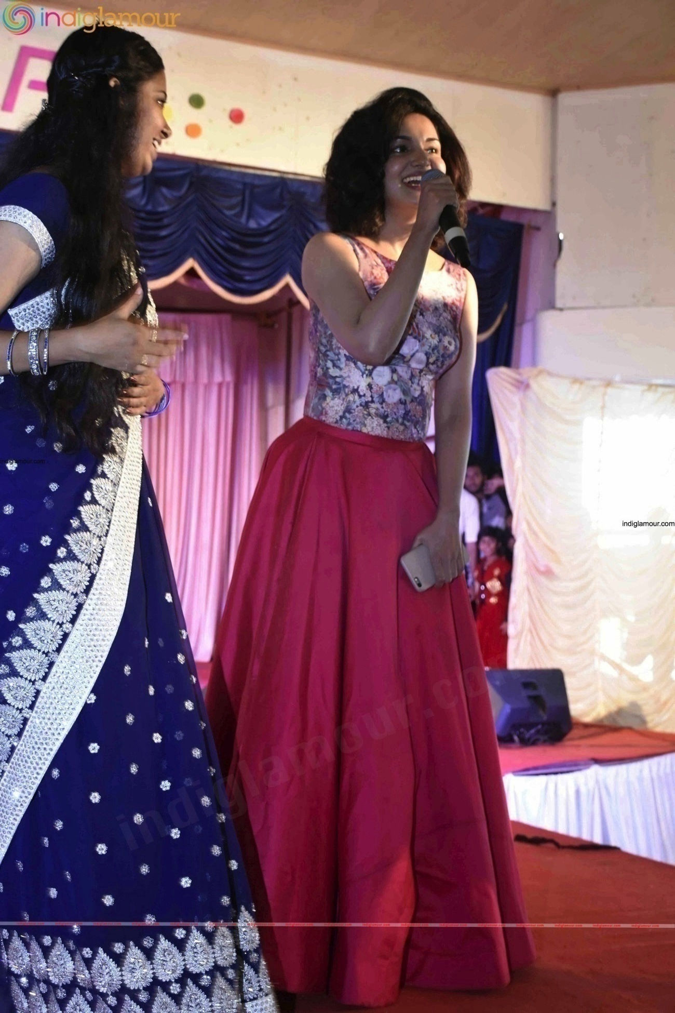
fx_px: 1350
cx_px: 338
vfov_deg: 41.1
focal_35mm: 48
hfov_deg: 28.1
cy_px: 506
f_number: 4
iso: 1250
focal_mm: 32
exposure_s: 1/100
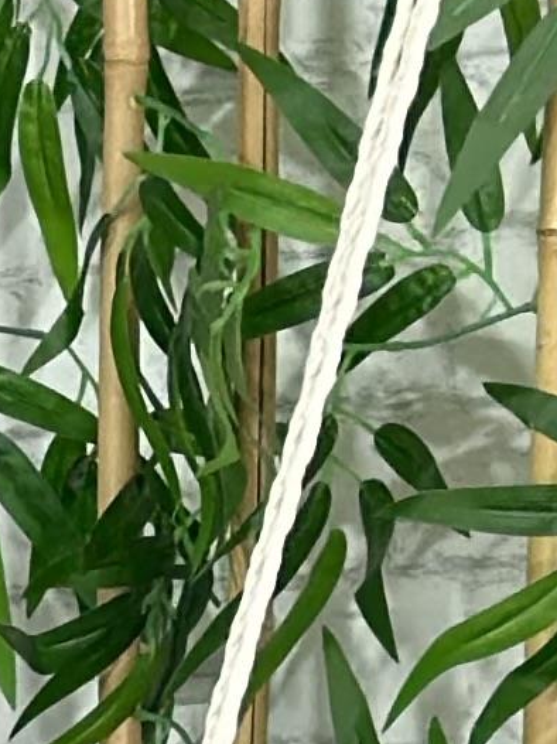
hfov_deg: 3.9
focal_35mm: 368
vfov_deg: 5.3
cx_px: -1376
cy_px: 1588
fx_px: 7902
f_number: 1.78
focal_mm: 6.86
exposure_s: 1/100
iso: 80
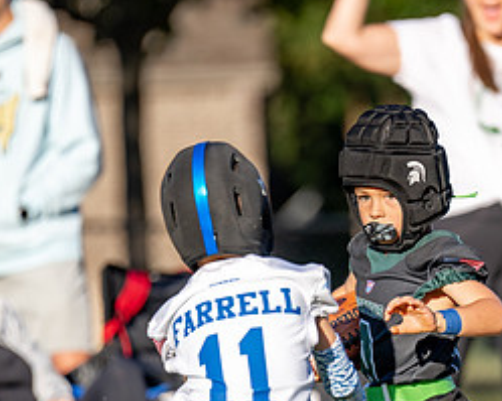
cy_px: 387
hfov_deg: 3.1
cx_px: 428
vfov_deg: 2.5
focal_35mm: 615
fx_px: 9134
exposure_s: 1/2000
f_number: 2.8
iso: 100
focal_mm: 200
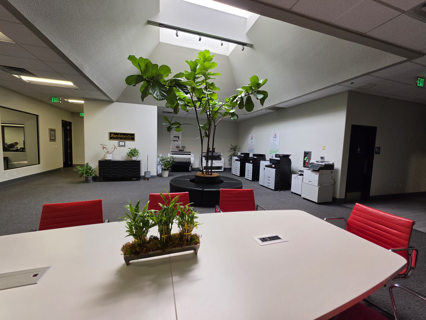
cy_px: 160
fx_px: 160
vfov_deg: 89.9
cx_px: 213
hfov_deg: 106.2
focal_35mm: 13
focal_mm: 2.2
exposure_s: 1/120
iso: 40
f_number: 1.9
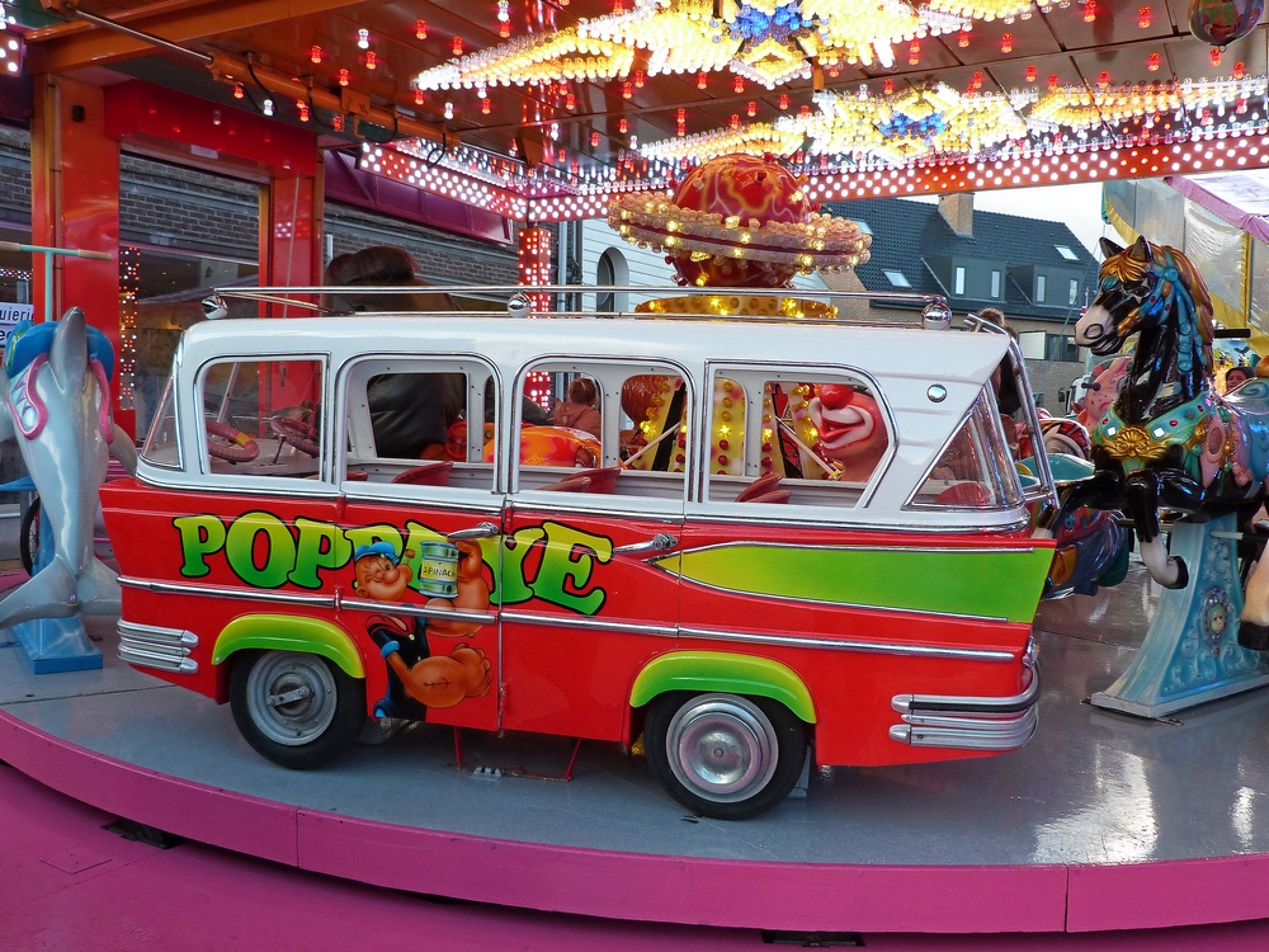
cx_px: 634
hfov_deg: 61.7
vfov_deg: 48.2
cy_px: 476
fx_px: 1063
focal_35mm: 29
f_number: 2.9
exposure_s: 1/250
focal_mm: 5.1
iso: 200
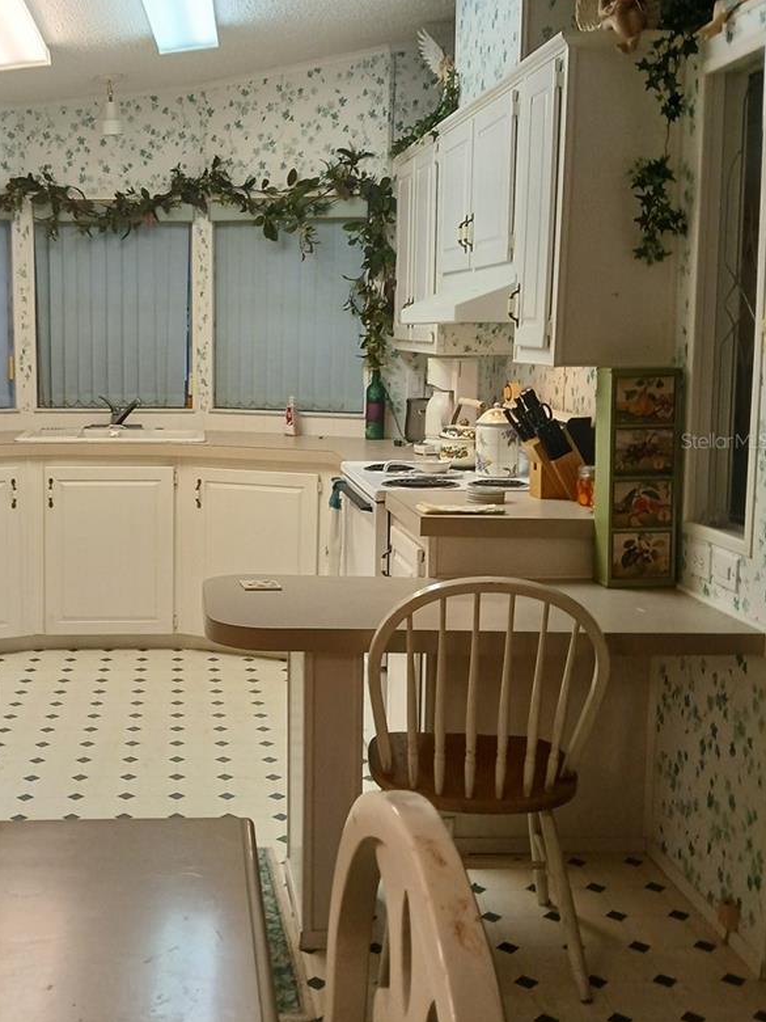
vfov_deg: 46.7
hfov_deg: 35.1
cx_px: 185
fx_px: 1180
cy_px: 440
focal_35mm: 40
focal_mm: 3.98
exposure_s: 1/60
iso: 100
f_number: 1.8
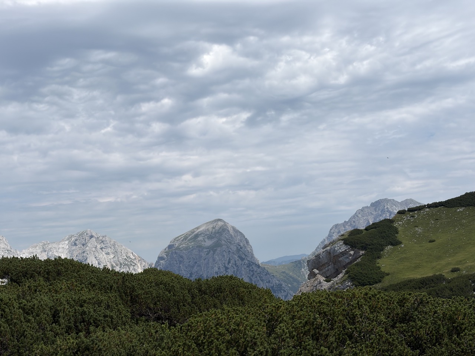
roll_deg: +4.7
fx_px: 714
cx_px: 238
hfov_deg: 36.8
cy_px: 178
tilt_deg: +7.6
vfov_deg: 28.0
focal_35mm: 52
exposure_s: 1/7042
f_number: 1.6
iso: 40
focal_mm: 5.96
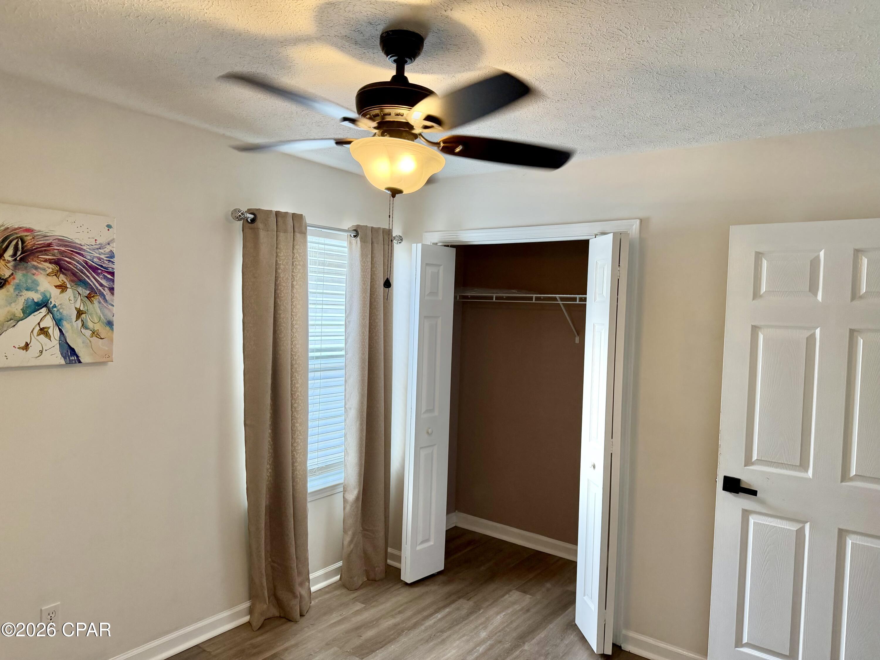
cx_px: 440
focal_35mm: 24
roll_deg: -2.2
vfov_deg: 56.8
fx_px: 610
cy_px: 330
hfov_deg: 71.6
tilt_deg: -1.7
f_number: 1.78
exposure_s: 1/140
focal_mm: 6.76
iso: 200
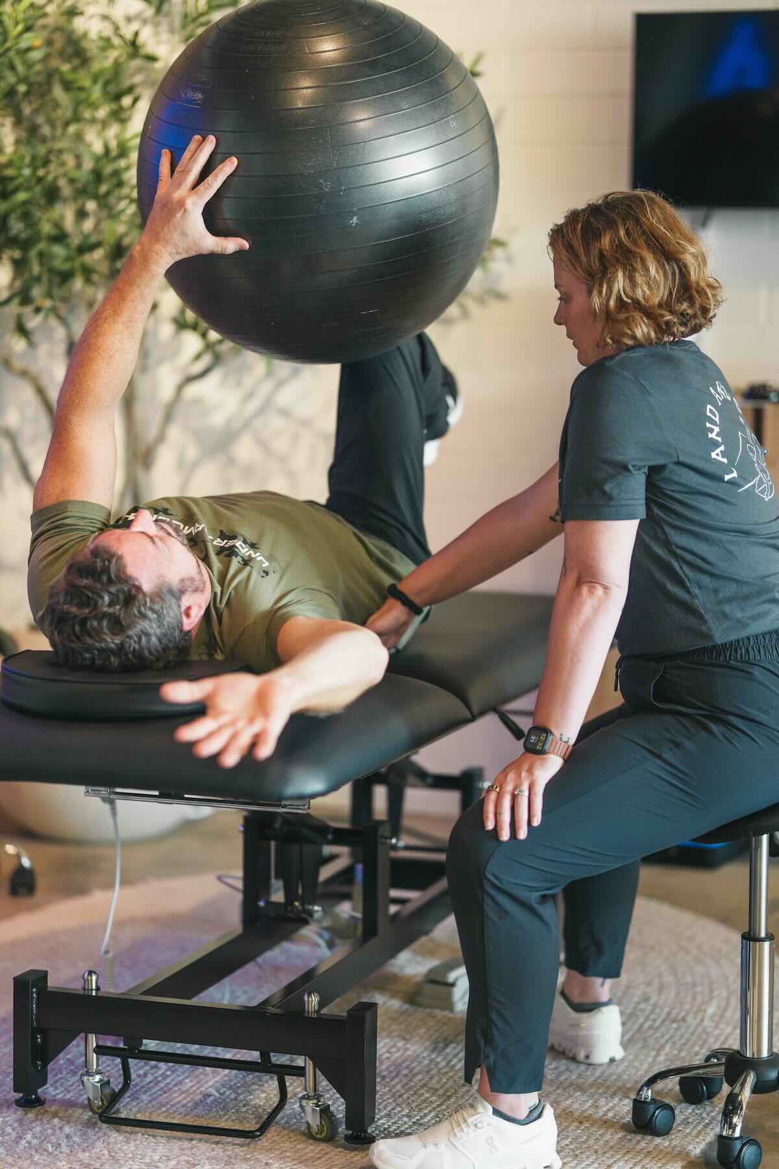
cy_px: 584
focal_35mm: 85
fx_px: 2759
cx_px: 390
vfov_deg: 23.9
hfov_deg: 16.1
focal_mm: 85
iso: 1600
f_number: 1.4
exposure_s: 1/250
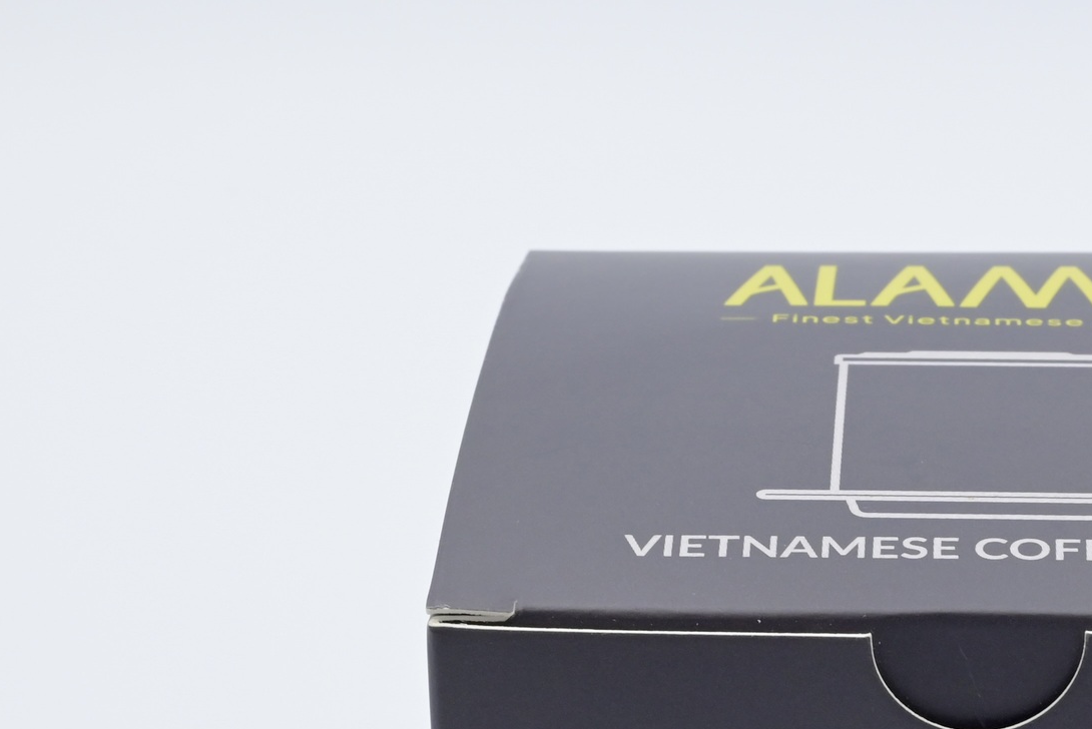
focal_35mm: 138
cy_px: 828
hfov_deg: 14.8
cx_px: 856
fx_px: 4188
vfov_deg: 9.8
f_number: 16
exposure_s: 1/50
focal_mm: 50
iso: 900
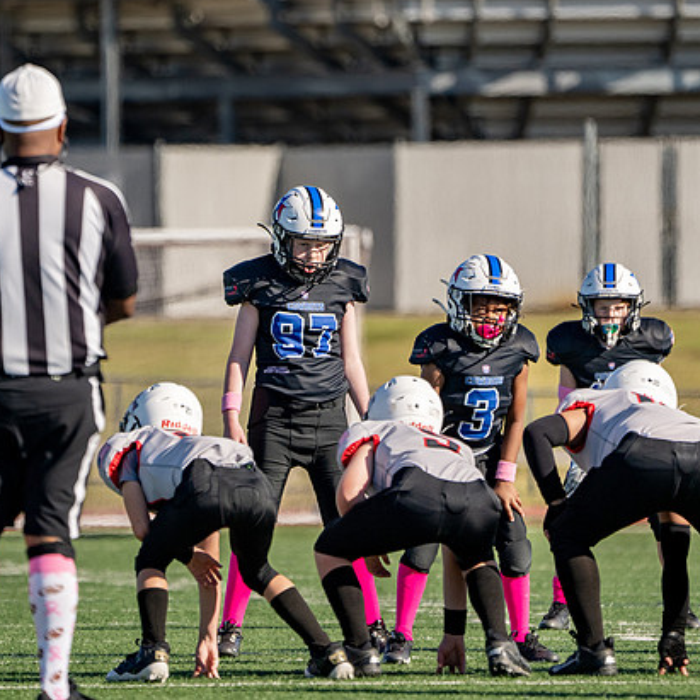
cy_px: 280
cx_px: 318
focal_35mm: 631
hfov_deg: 2.8
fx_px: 14436
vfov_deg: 2.8
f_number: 5.6
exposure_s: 1/2000
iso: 320
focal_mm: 400
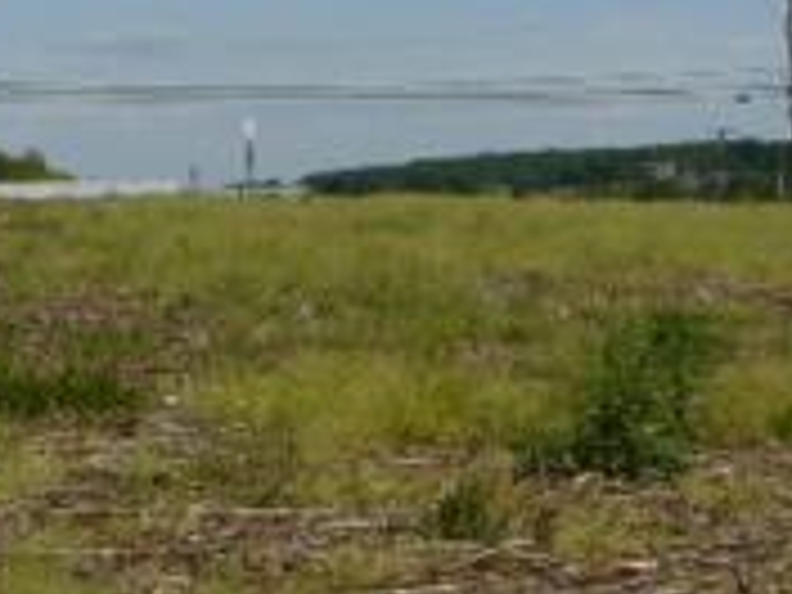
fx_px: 2997
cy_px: 104
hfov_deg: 15.0
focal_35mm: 131
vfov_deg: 11.3
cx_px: 513
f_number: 8
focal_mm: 6
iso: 100
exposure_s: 1/500
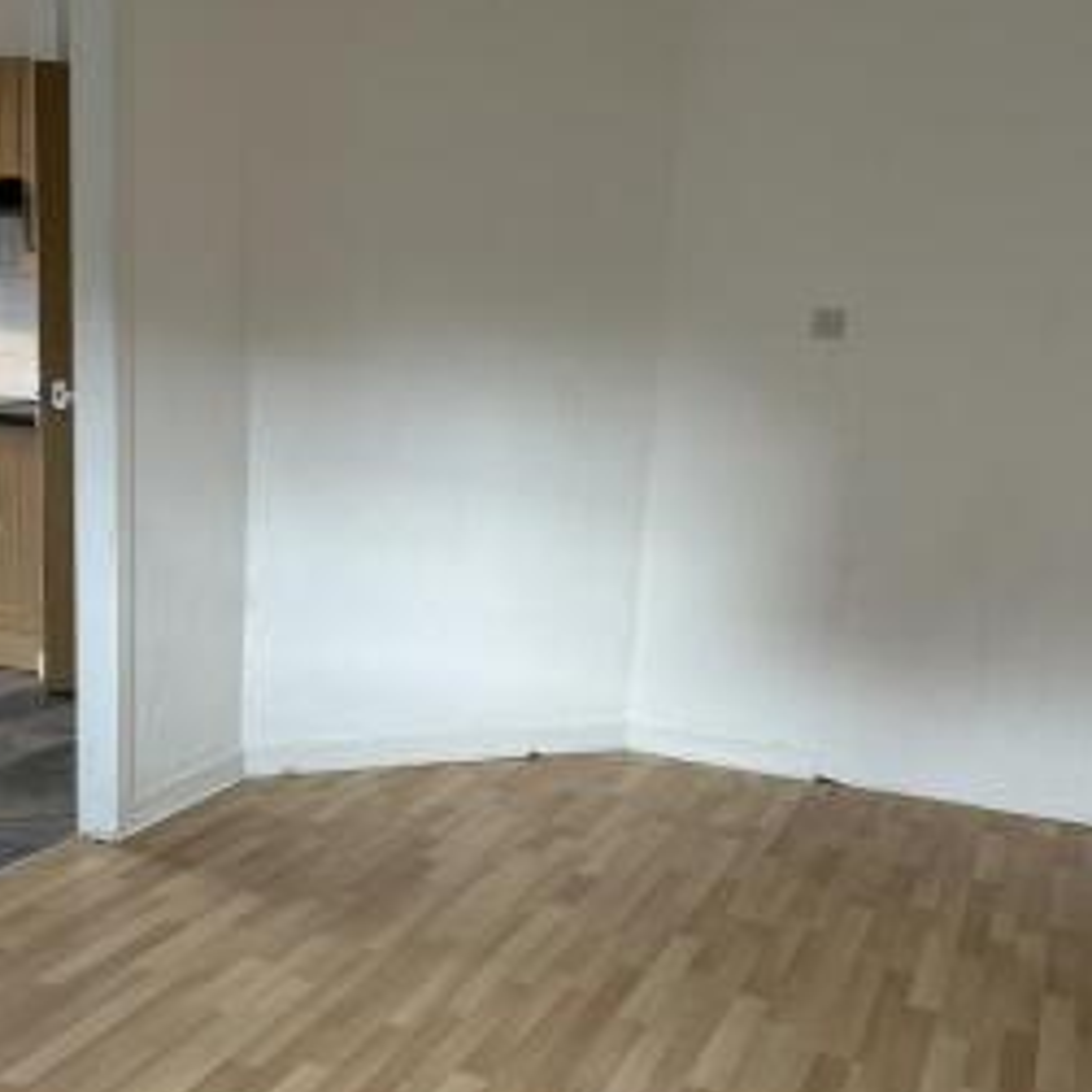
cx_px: 500
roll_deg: -3.9
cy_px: 646
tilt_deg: -12.6
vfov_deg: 41.7
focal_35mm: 40
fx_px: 1428
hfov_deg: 41.8
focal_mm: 5.7
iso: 125
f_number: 1.5
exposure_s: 1/97
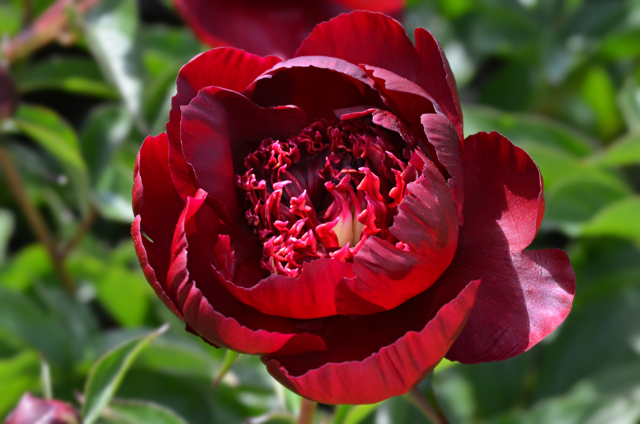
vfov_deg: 13.0
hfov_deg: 19.5
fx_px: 1863
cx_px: 320
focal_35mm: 105
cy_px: 212
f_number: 11
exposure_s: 1/160
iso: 560
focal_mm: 70
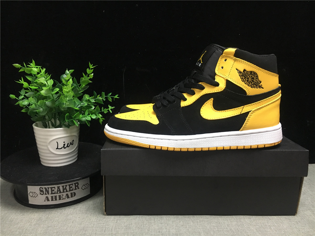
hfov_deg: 61.7
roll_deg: -1.7
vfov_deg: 48.2
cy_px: 118
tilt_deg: -11.3
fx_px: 264
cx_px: 158
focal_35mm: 29
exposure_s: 1/33
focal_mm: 4.15
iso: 250
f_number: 2.2
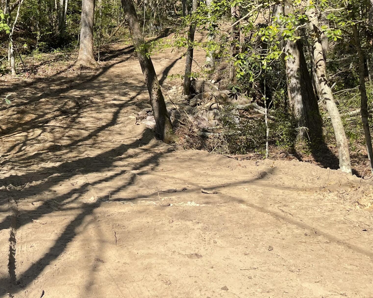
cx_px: 62
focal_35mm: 48
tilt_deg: -2.7
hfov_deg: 37.1
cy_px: 29
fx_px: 530
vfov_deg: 30.1
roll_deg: -2.8
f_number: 1.6
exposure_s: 1/1403
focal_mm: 5.1
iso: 32
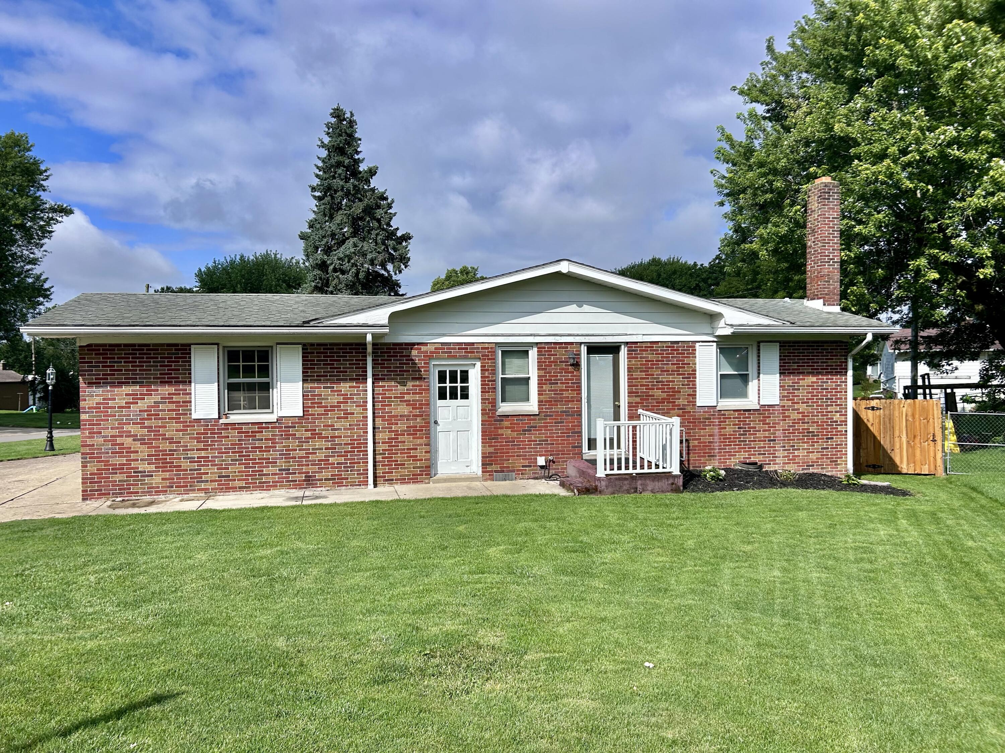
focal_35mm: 26
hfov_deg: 67.3
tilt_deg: -0.8
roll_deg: +0.6
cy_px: 376
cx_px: 502
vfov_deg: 53.1
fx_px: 755
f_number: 1.5
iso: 50
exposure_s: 1/6211
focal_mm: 5.7
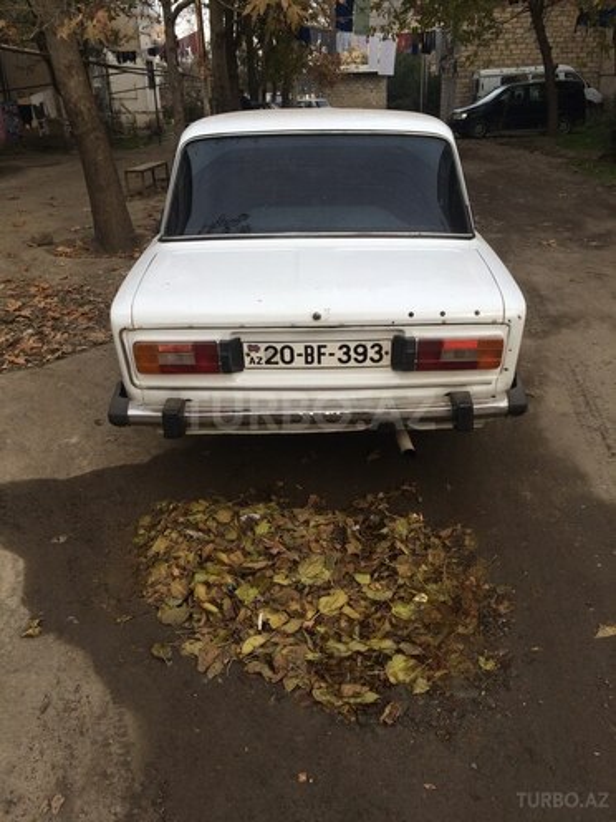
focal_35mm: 29
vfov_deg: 61.7
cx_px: 308
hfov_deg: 48.2
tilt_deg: -23.6
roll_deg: +0.9
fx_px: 688
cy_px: 411
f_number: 2.2
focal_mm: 4.15
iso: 32
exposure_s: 1/394
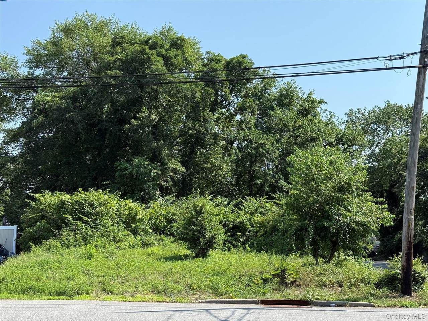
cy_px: 160
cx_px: 214
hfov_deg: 39.7
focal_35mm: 48
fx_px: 593
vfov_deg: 30.3
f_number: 1.78
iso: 100
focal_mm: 6.76
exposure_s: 1/2577
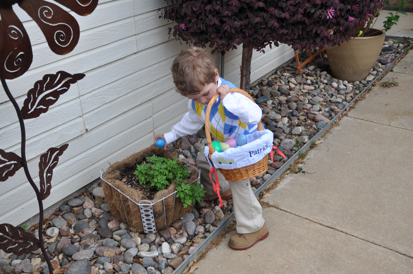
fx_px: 481
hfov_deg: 46.4
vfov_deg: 31.8
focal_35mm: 42
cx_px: 206
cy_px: 137
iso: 250
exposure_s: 1/125
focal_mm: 28
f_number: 5.6
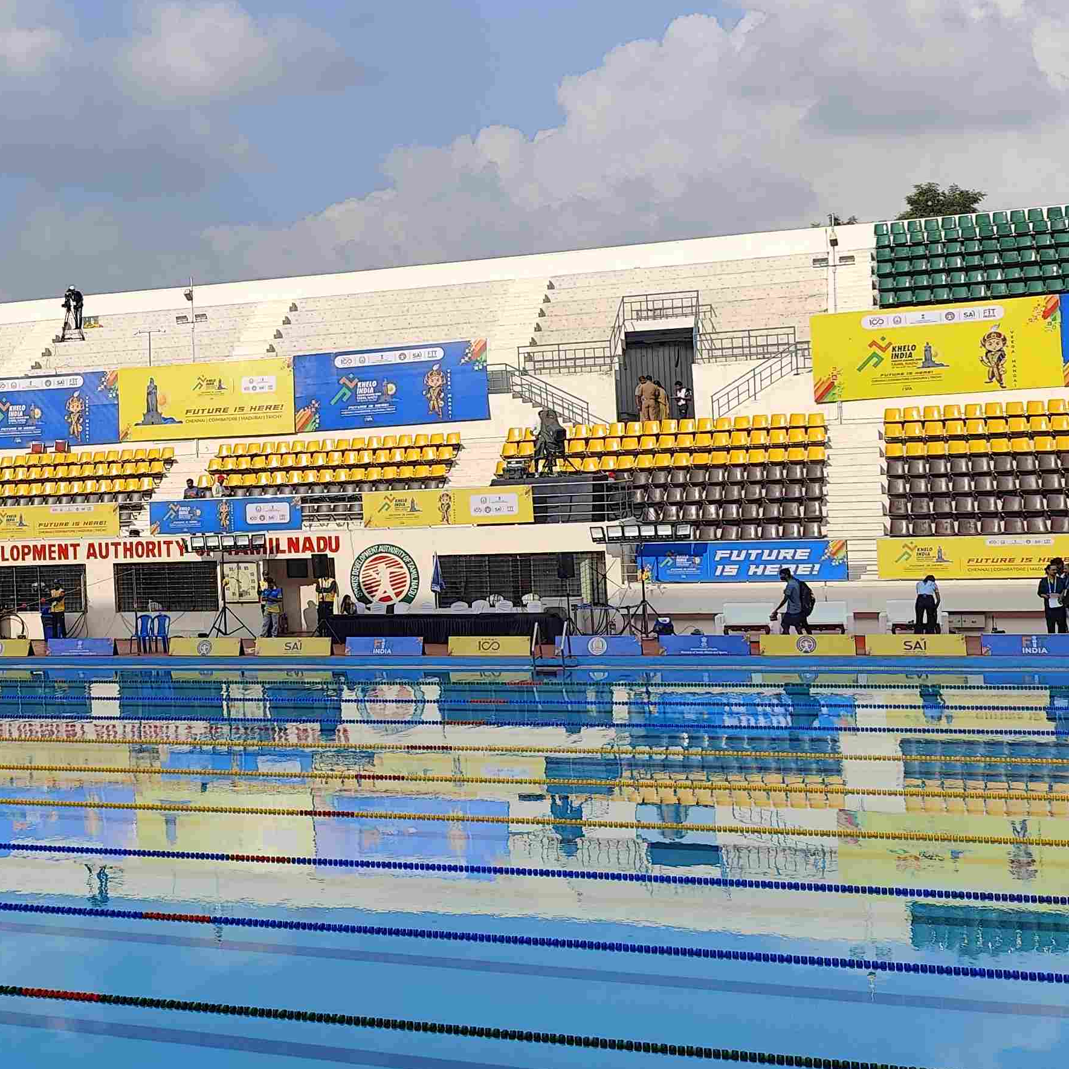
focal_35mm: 46
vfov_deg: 36.7
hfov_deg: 35.2
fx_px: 1607
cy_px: 444
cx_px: 161
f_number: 1.8
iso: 64
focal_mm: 6.06
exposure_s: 1/2847
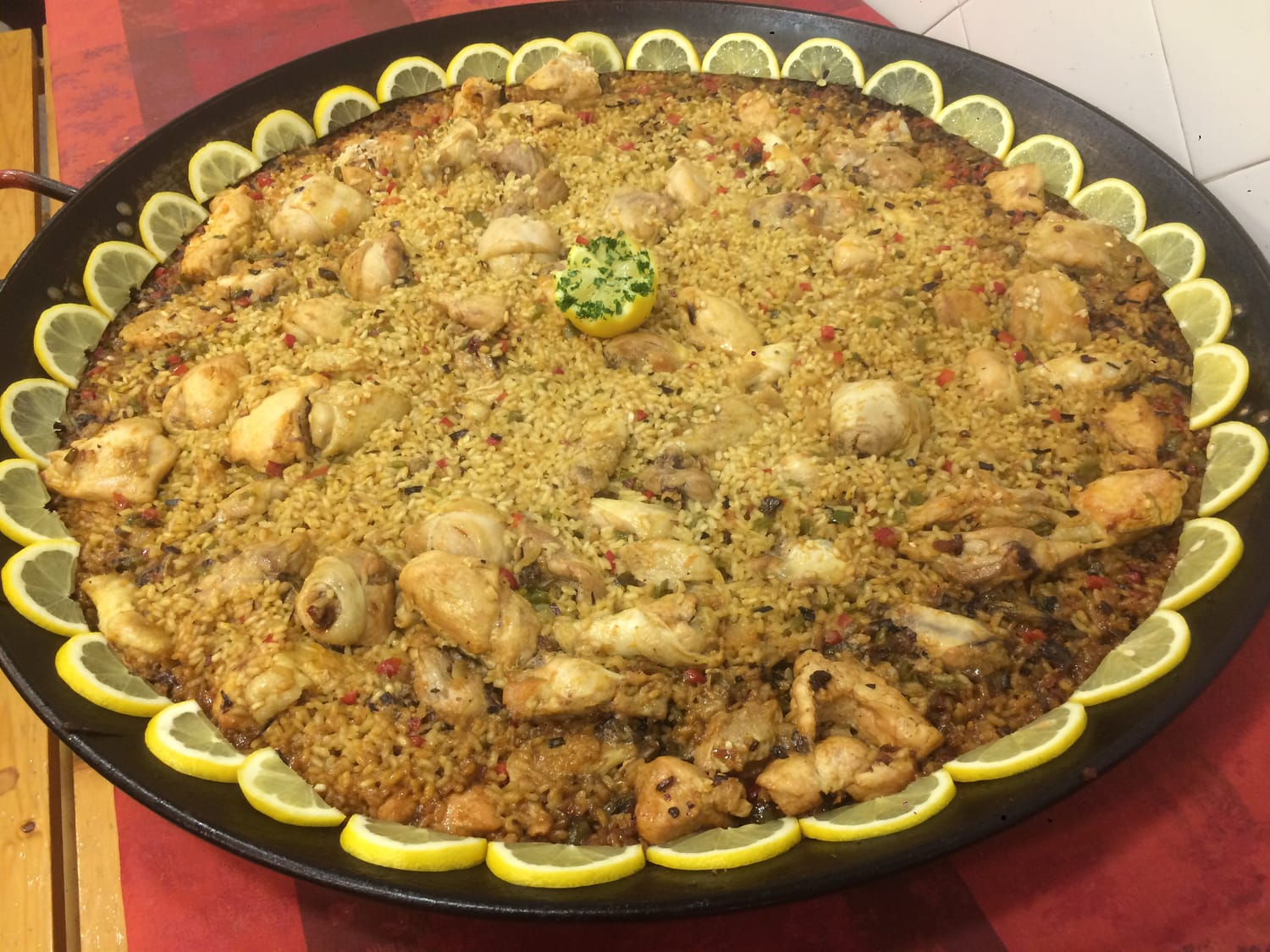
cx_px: 635
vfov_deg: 48.2
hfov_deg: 61.7
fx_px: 1064
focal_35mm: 29
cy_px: 476
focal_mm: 4.15
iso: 100
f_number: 2.2
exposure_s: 1/33
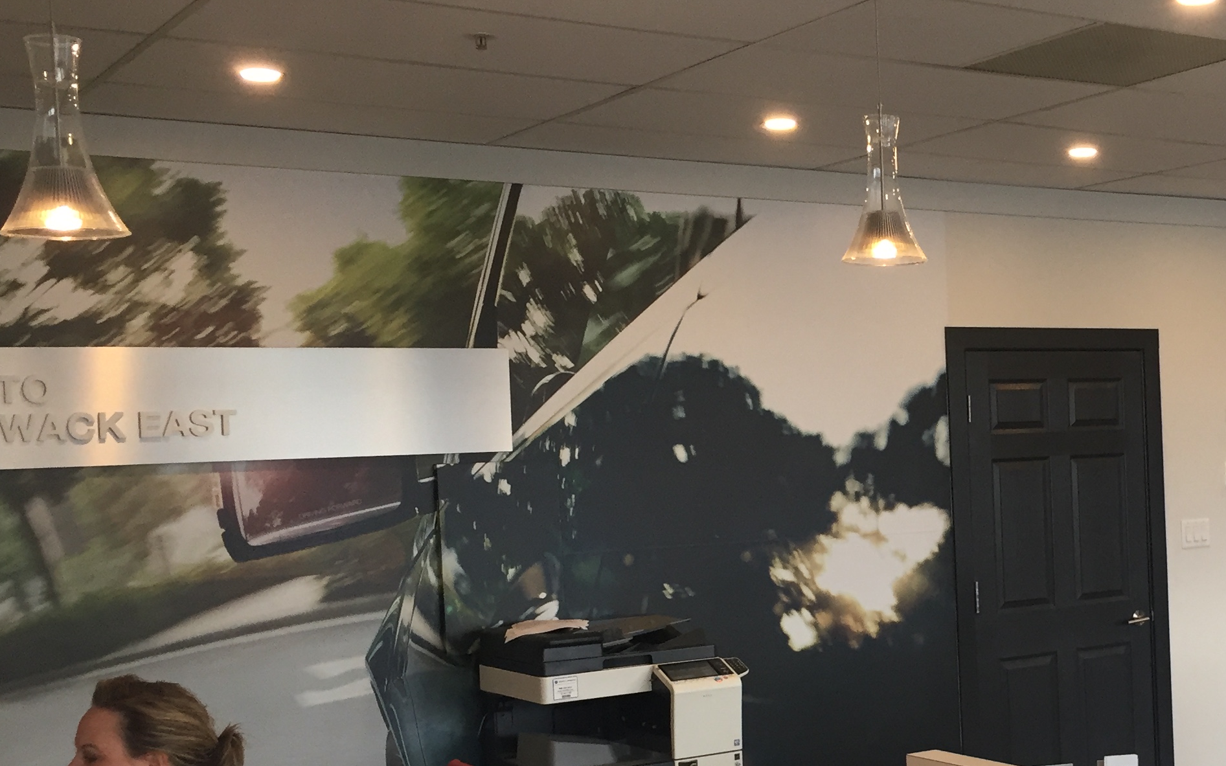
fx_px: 1771
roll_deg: +1.7
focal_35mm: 53
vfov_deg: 24.3
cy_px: 499
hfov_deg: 36.7
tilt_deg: -1.7
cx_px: 1010
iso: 32
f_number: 2.2
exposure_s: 1/30
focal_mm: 4.15
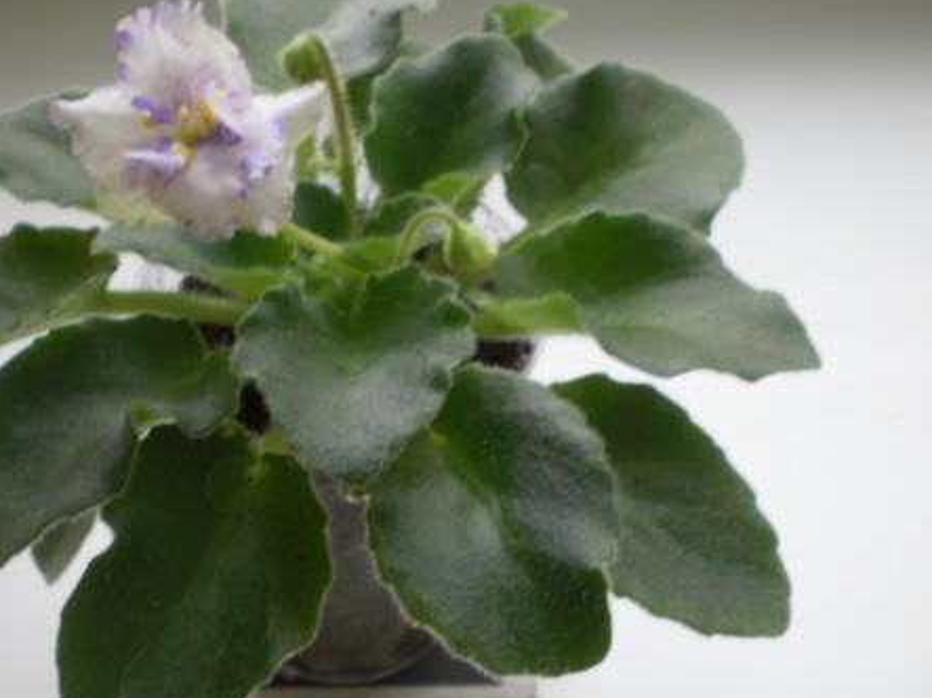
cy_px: 427
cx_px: 358
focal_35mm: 61
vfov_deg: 24.0
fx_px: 1642
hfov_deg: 31.6
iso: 100
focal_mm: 7.4
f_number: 3.5
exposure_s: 1/15
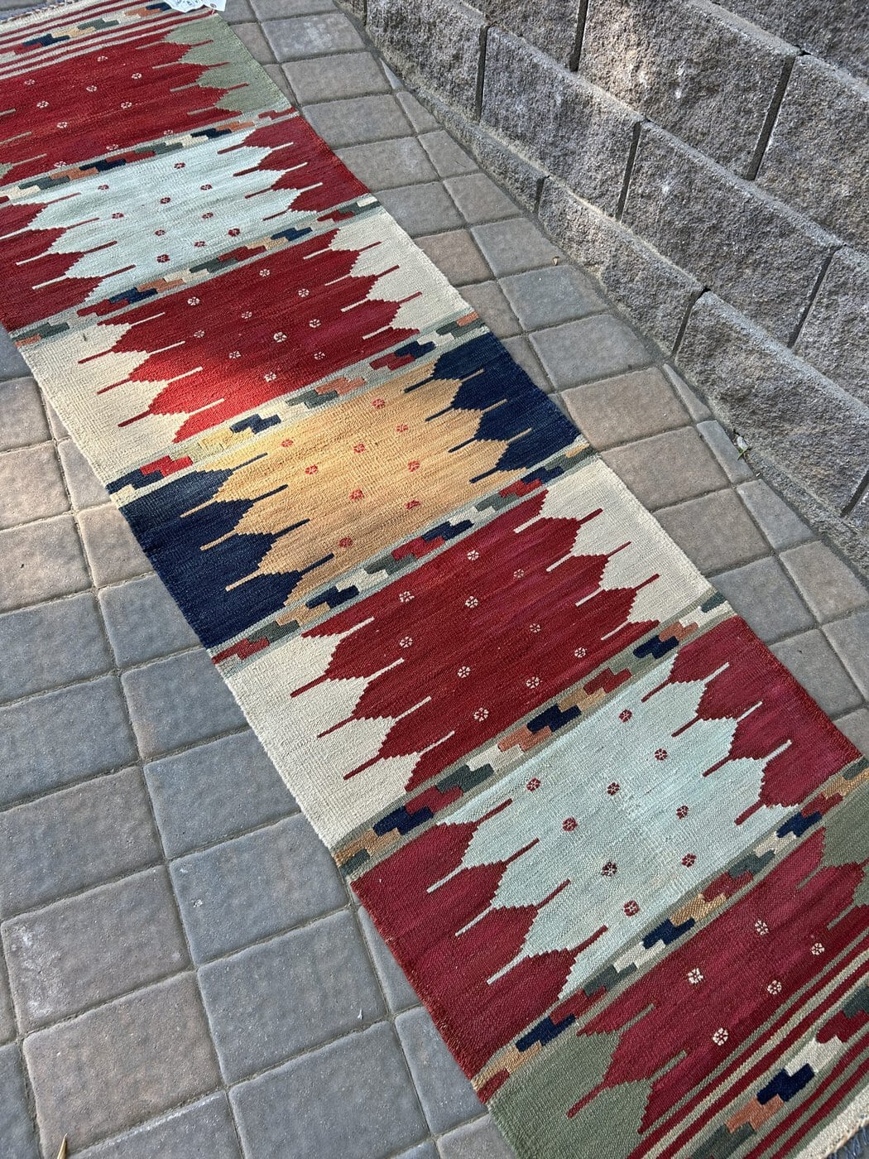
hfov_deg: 53.1
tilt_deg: -54.1
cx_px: 434
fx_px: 870
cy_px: 580
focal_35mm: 26
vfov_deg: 67.3
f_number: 1.5
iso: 50
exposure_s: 1/495
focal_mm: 5.7
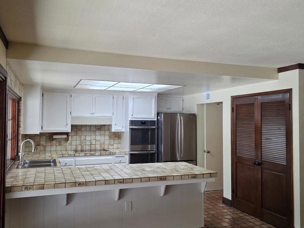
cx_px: 143
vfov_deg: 46.8
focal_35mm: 30
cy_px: 112
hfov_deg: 59.9
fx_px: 264
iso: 125
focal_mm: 6.3
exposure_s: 1/120
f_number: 1.7
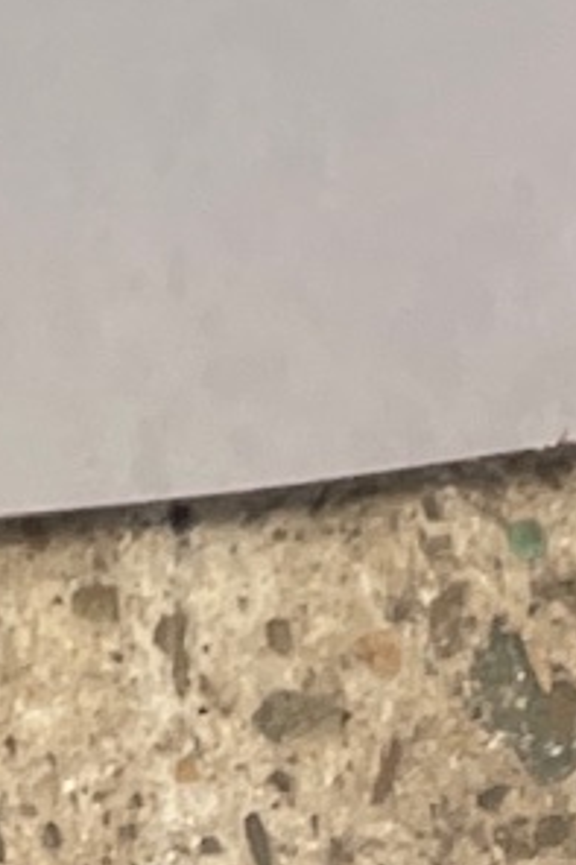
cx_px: -114
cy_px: -1610
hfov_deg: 7.3
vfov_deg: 9.1
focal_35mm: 187
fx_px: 4493
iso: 50
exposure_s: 1/100
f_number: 1.6
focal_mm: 4.2
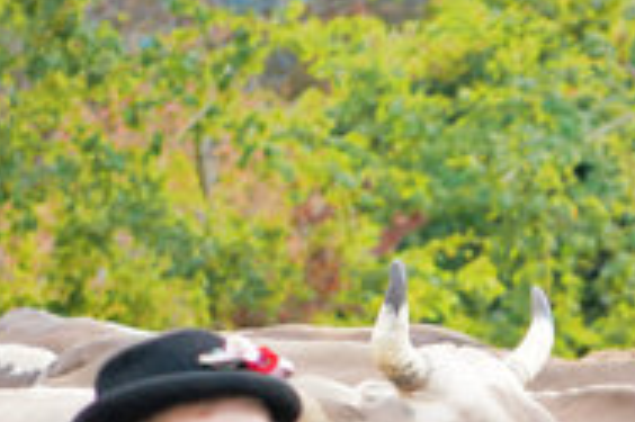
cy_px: 898
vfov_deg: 3.3
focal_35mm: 408
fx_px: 7190
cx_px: 990
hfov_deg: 5.0
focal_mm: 85
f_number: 4.5
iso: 800
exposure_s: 1/640
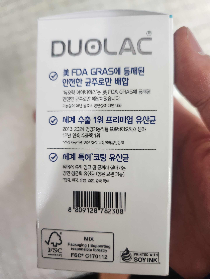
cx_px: 105
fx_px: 186
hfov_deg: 58.9
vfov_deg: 73.9
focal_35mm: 23
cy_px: 140
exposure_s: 1/120
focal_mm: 5.4
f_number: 1.8
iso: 500
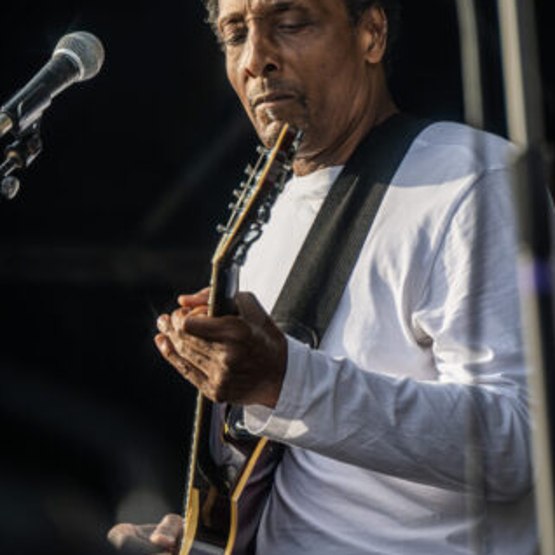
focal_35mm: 411
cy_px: 230
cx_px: 278
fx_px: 7455
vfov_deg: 4.3
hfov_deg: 4.3
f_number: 8
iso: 400
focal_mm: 320
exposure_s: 1/500
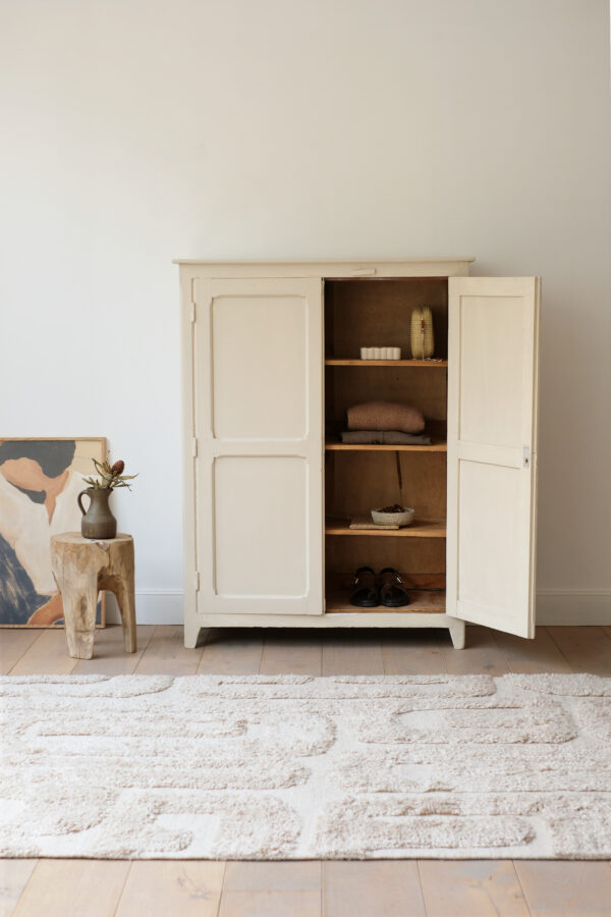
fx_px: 1426
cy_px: 458
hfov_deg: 24.2
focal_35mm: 56
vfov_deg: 35.6
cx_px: 306
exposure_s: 1/2400
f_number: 4
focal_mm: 37.6
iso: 125
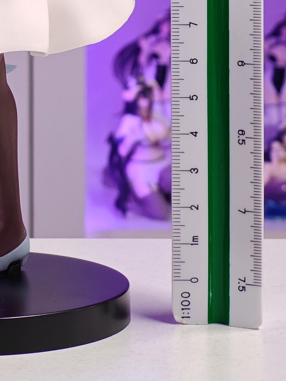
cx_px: 28
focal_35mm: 176
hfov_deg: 8.4
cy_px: -38
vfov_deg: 11.1
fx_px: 1939
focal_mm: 7.48
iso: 800
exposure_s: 1/33.3
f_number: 2.4
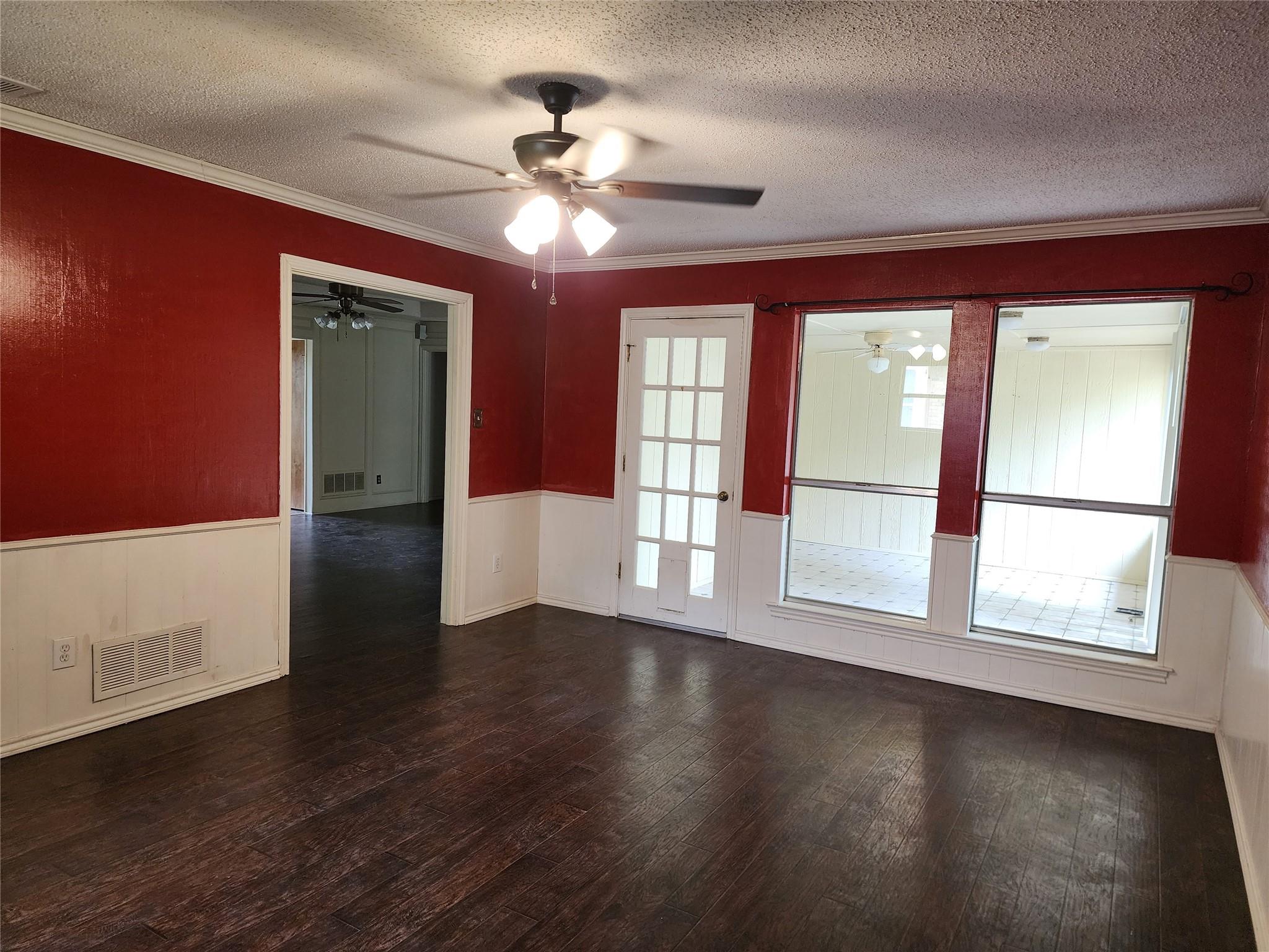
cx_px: 634
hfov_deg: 73.9
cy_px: 476
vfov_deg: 58.9
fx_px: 843
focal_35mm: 23
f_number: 1.8
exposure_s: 1/120
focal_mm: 6.4
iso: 400
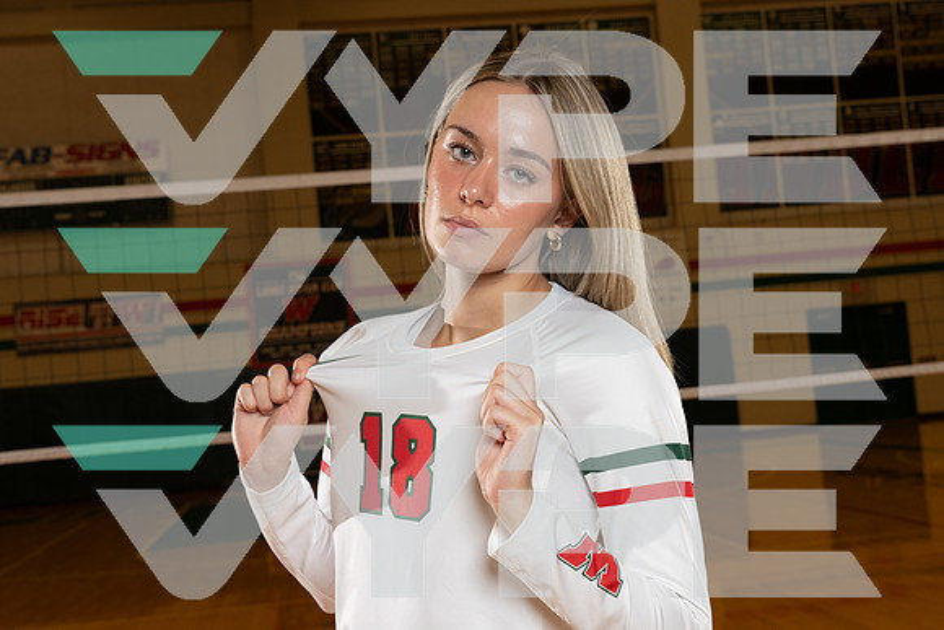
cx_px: 472
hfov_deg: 40.3
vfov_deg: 27.5
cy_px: 315
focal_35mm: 49
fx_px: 1285
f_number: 8
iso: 1250
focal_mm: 49
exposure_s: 1/250
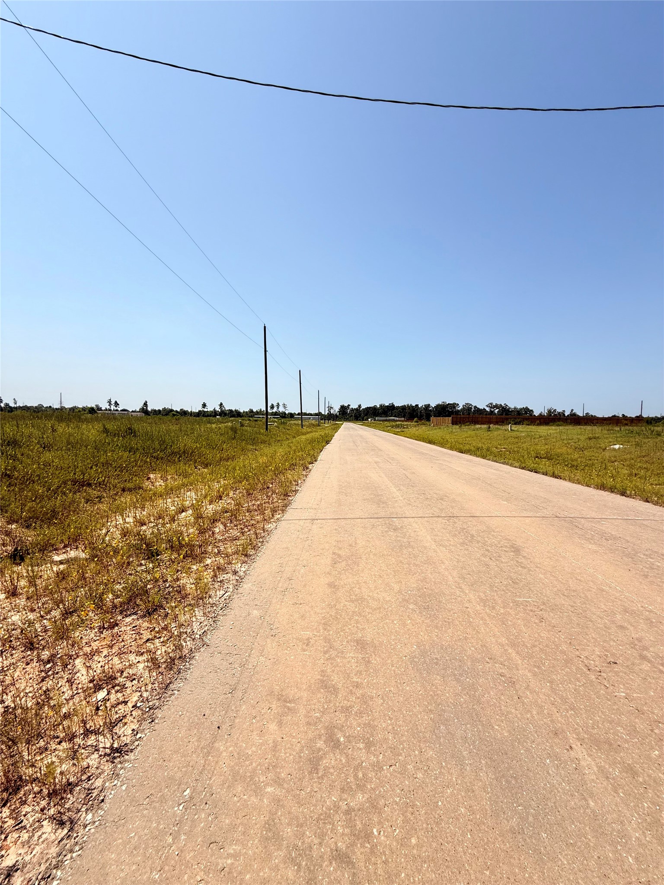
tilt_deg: -3.6
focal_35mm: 14
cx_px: 332
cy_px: 442
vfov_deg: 102.1
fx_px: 358
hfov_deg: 85.7
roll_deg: -1.2
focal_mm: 2.22
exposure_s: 1/1961
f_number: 2.2
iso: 50
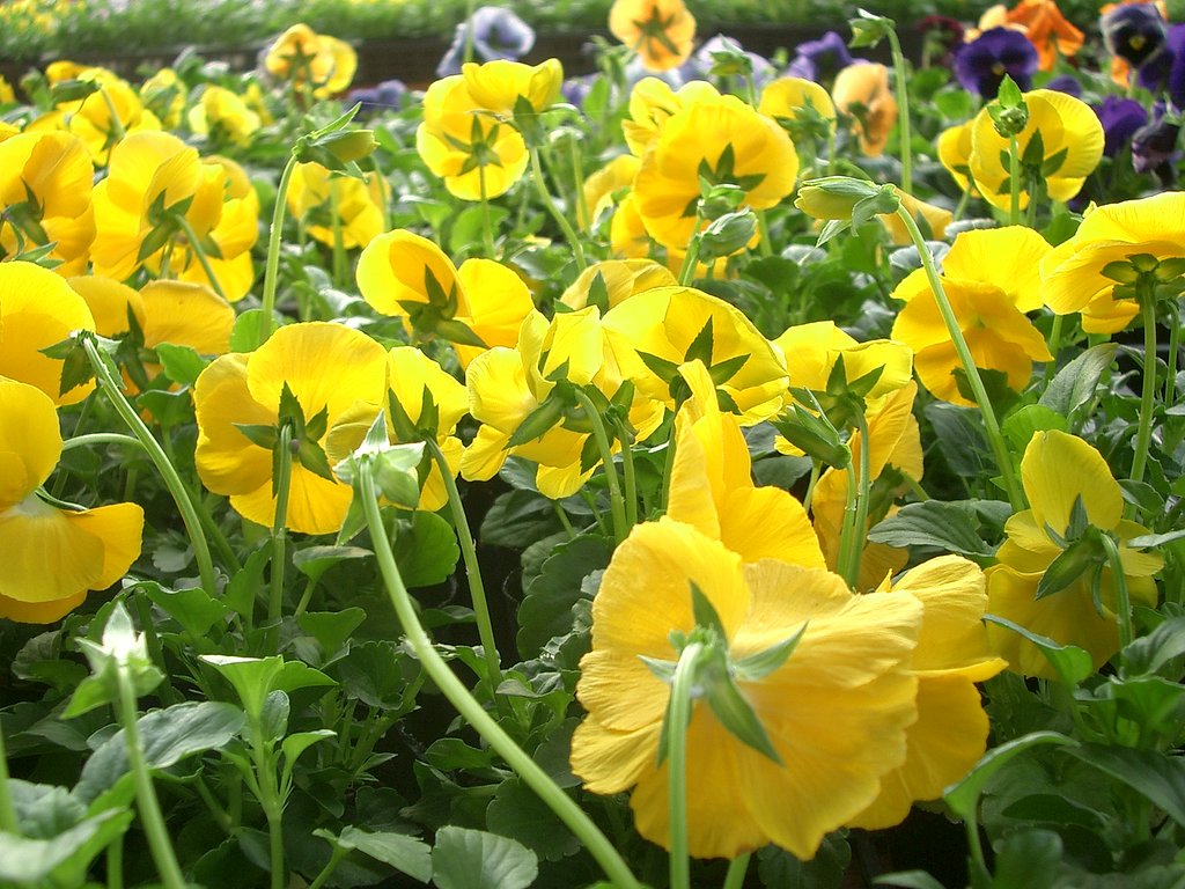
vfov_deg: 35.1
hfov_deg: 45.8
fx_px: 1404
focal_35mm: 41
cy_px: 444
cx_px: 592
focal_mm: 6.8
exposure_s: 1/60
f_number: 2.8
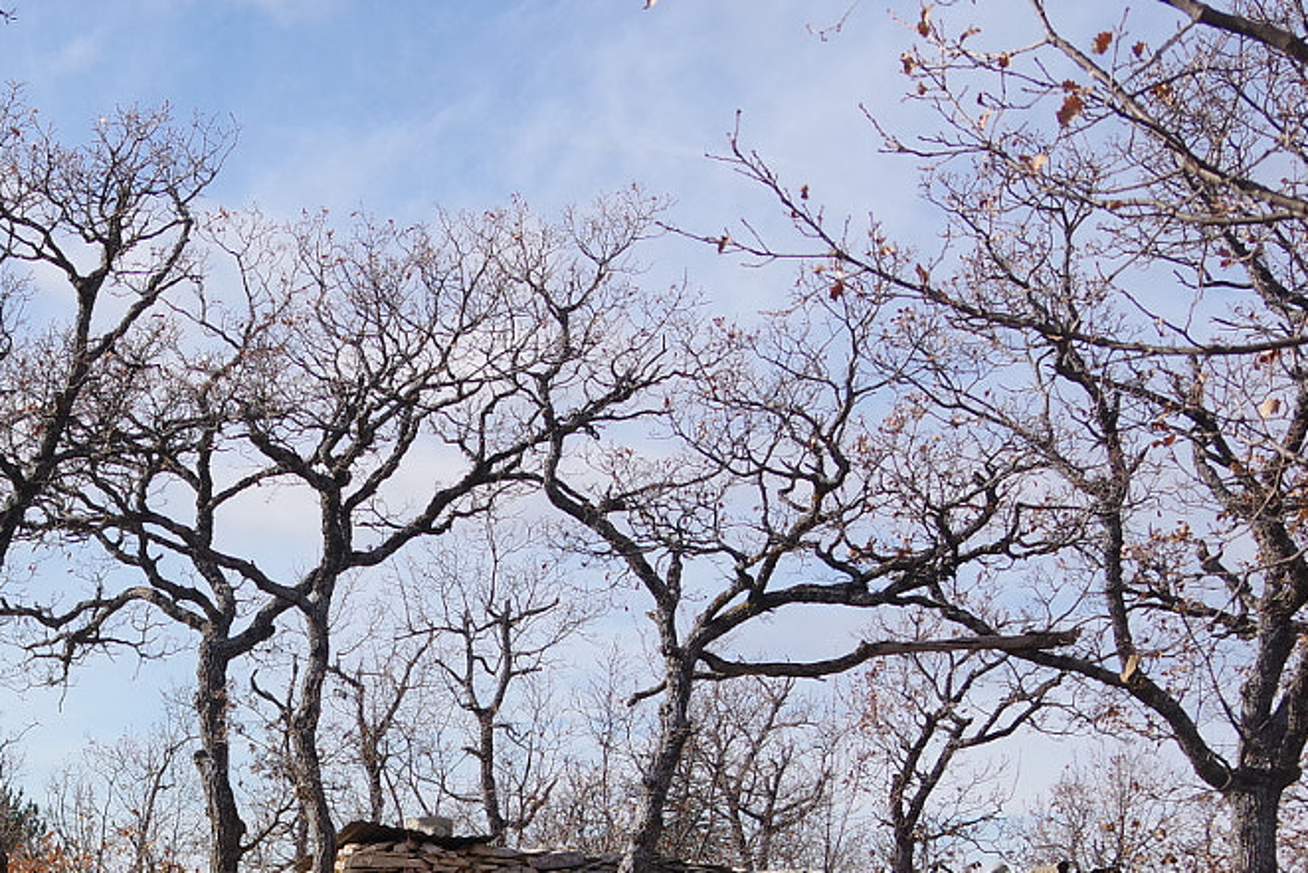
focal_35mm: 75
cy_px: 974
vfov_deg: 17.5
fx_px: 2725
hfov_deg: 25.9
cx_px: 83
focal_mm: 21
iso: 200
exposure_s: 1/500
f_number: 7.1
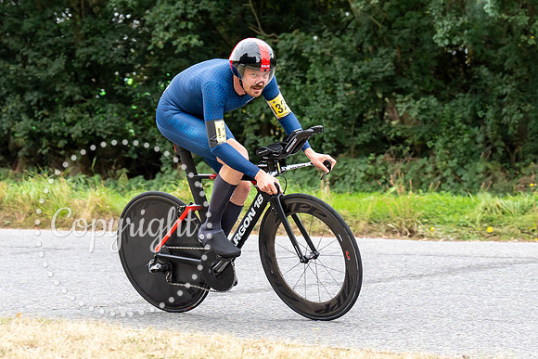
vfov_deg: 10.0
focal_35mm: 137
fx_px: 2050
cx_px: 262
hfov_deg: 15.0
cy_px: 146
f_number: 4
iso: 800
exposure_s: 1/1000
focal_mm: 70
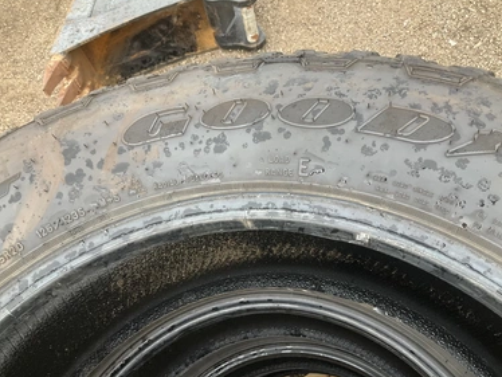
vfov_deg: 45.5
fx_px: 450
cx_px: 247
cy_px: 181
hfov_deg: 58.3
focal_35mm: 31
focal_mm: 3
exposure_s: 1/122
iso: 50
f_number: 1.8
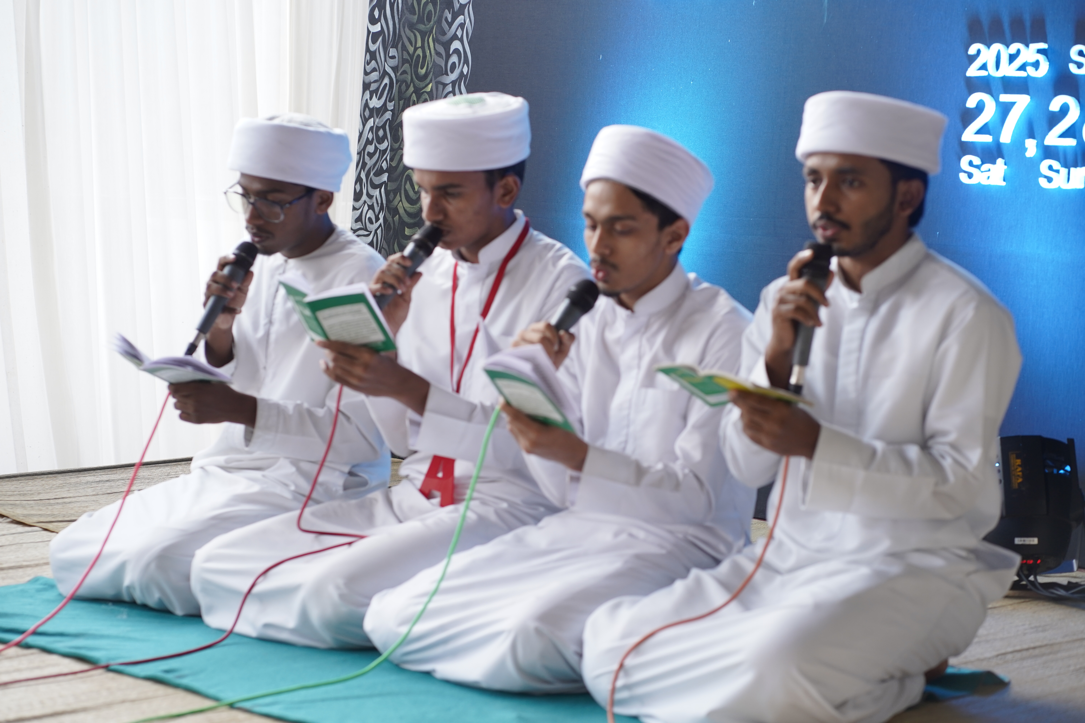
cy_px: 362
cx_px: 542
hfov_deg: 23.9
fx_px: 2562
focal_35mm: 85
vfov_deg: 16.1
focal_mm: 85
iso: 800
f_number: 4
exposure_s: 1/80
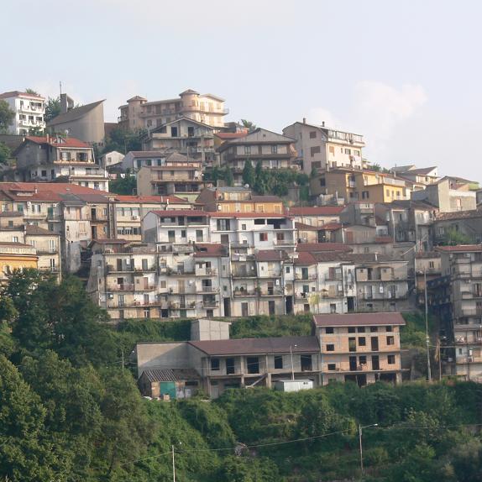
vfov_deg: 11.3
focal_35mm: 155
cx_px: 160
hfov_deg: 11.3
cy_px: 241
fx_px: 2442
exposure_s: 1/160
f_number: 5.6
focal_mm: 21.9
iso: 80
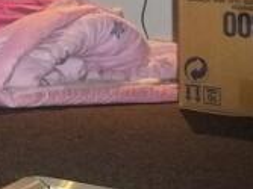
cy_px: -134
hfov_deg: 16.1
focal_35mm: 112
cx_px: -125
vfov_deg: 12.3
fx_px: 818
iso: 160
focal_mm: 5.7
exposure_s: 1/30
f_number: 2.9
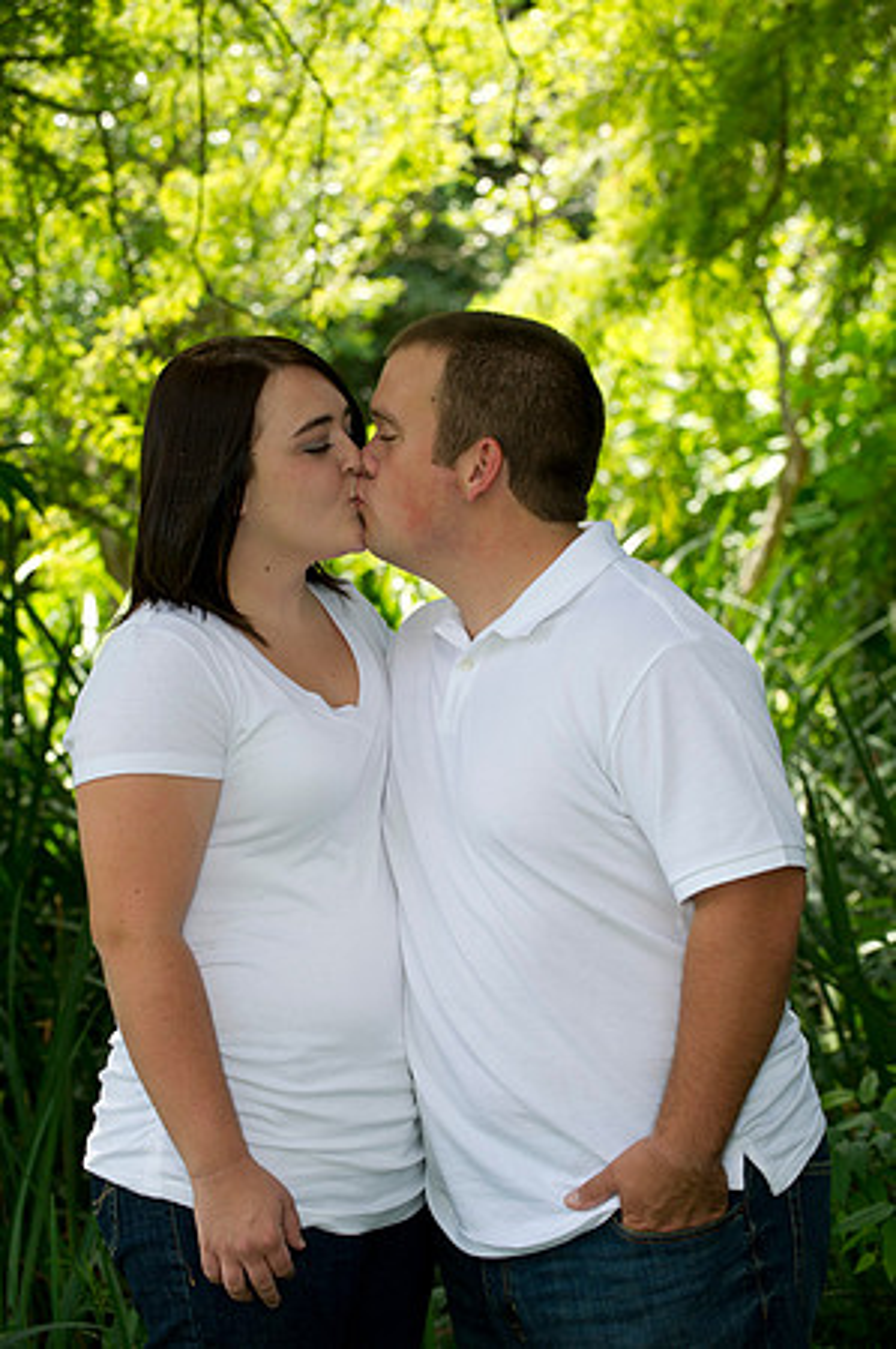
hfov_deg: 13.4
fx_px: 3817
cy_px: 674
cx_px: 448
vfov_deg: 20.0
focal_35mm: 102
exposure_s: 1/200
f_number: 5
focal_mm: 102
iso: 320
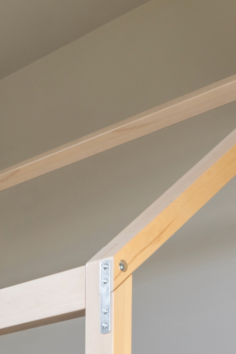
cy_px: 552
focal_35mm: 108
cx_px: -108
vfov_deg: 16.9
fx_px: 1062
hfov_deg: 12.1
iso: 250
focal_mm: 29
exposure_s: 1/8
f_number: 9
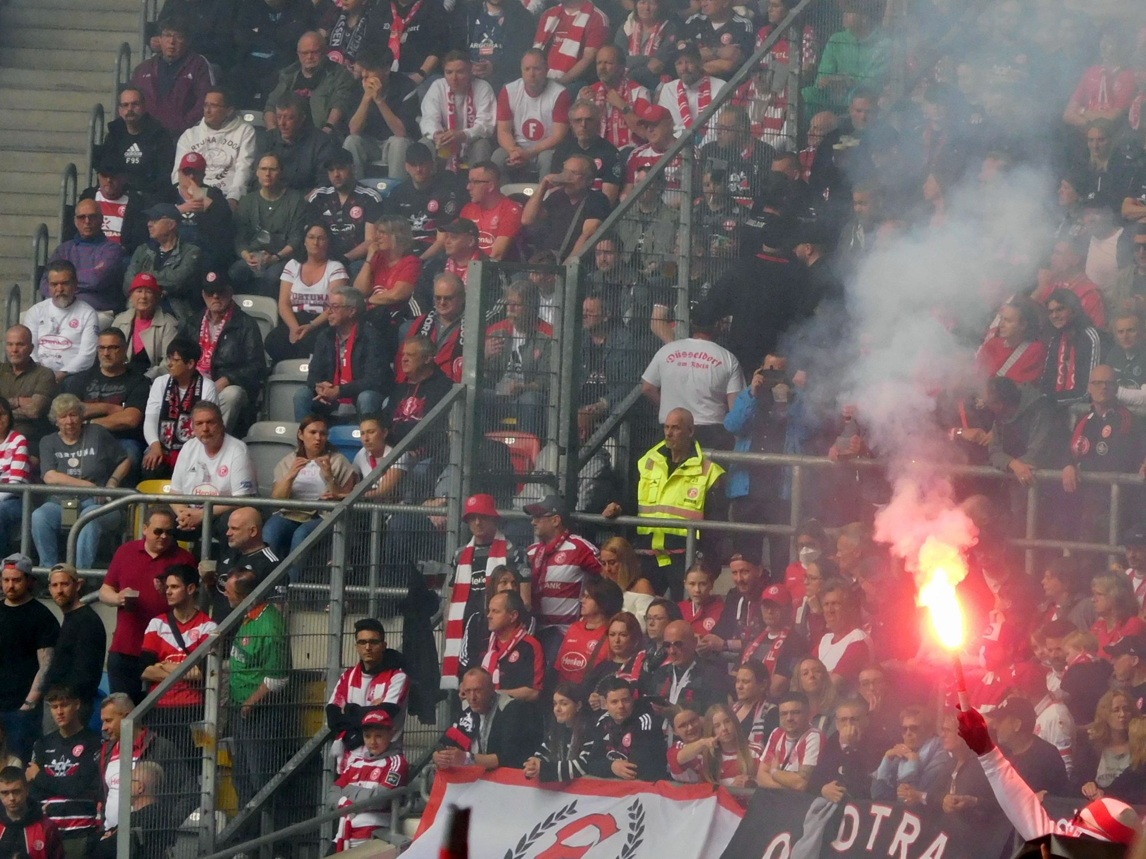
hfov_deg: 7.1
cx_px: 573
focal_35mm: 280
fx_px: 9267
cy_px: 430
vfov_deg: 5.3
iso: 320
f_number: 5.8
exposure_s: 1/250
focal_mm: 50
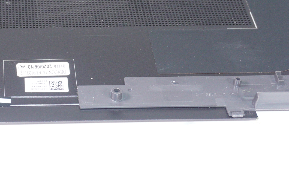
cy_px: 78
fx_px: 854
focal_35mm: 106
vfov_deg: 12.8
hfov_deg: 18.7
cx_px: -5
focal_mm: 25
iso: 640
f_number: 5
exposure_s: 1/160
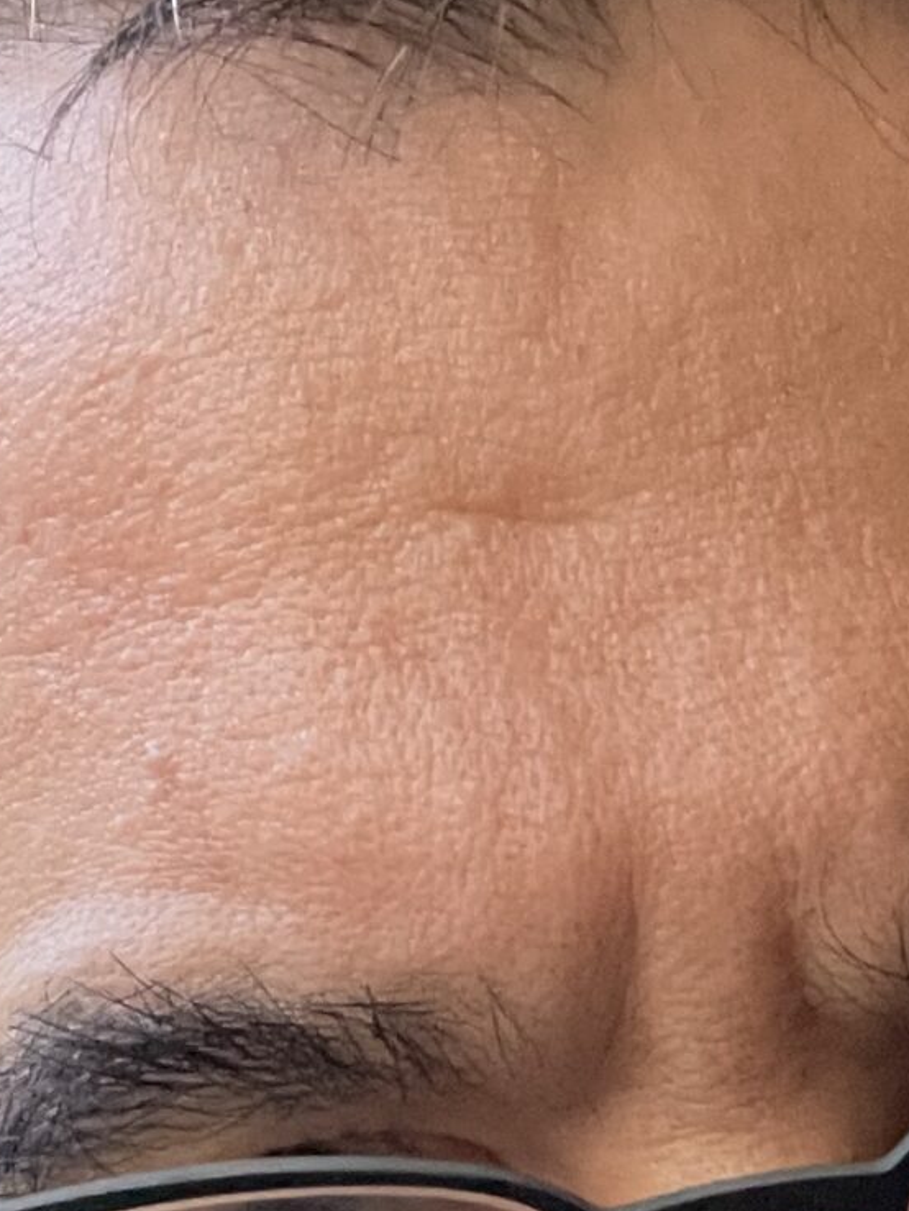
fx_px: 3639
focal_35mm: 104
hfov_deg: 14.0
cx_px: 920
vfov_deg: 17.2
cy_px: 1775
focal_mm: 2.71
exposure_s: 1/60
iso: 320
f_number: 2.2
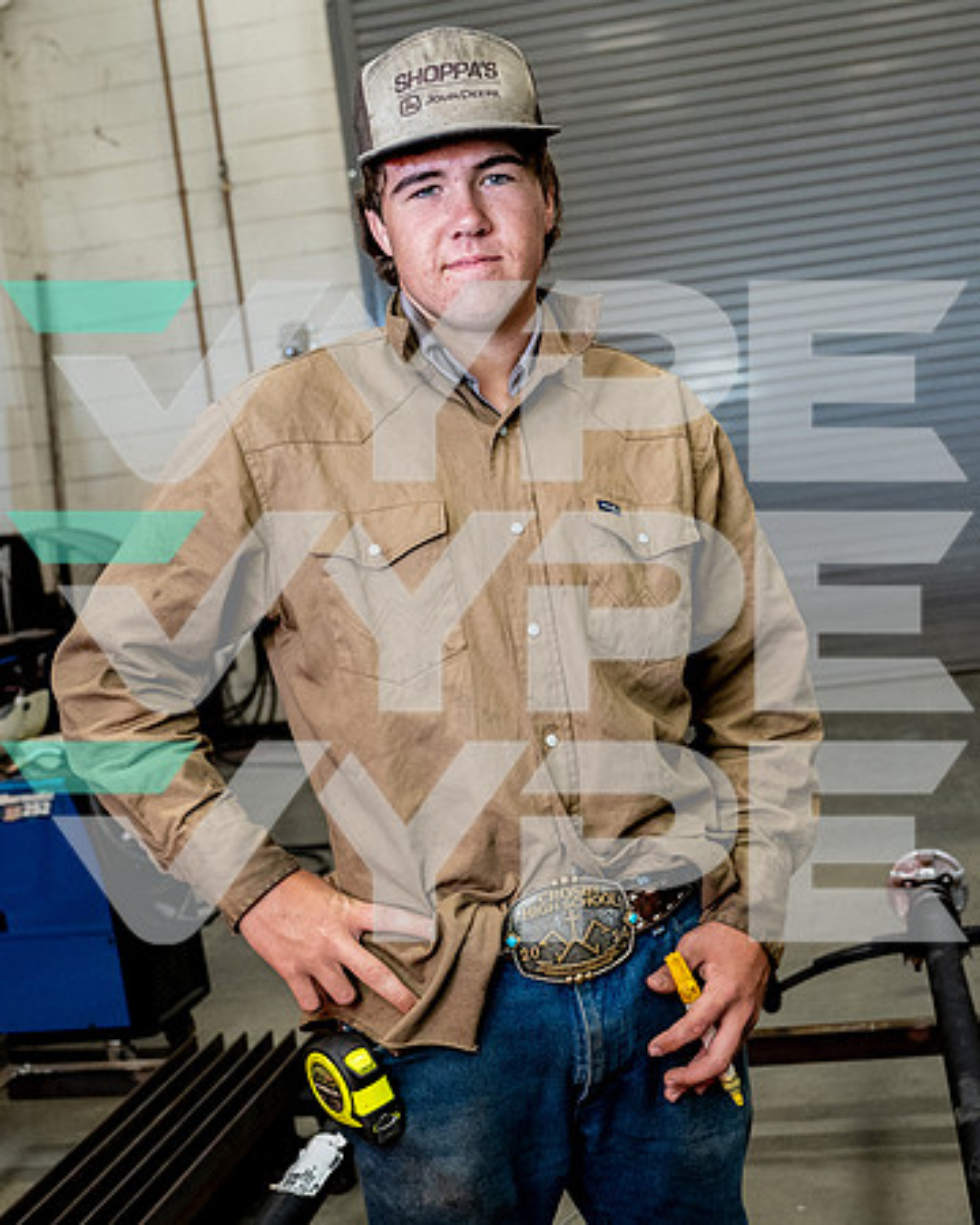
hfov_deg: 32.0
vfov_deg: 39.4
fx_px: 1709
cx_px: 490
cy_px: 612
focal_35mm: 47
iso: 2500
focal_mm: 31
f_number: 4
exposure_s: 1/125
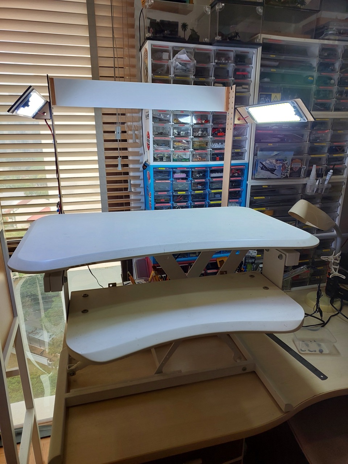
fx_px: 308
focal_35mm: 23
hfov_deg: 58.9
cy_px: 232
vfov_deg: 73.9
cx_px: 174
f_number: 1.8
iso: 40
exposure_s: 1/100
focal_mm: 5.06
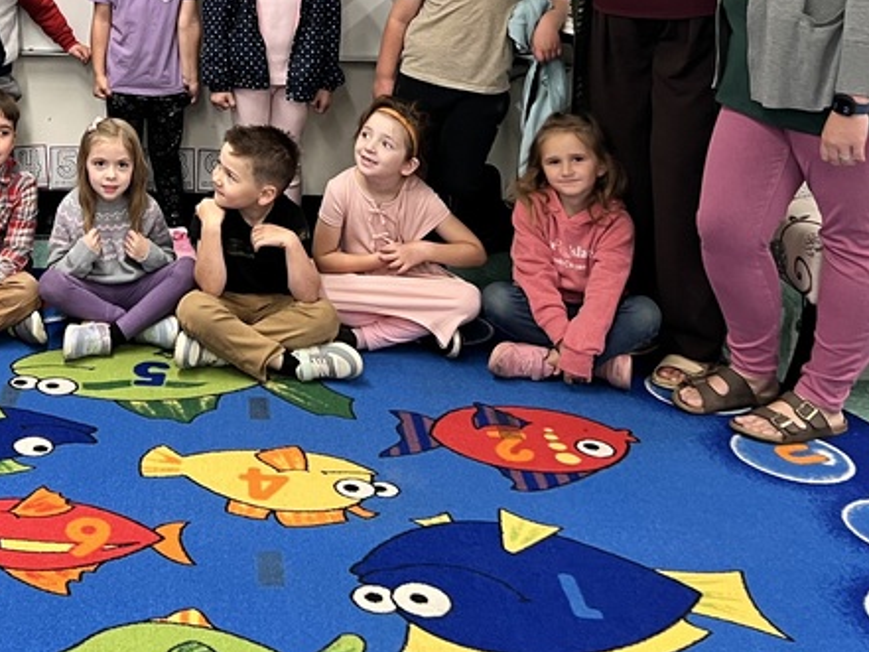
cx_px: 61
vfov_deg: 23.2
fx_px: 1482
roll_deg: -0.3
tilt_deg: -6.1
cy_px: -77
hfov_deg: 31.0
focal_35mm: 59
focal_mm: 5.7
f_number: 1.5
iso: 125
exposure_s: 1/75
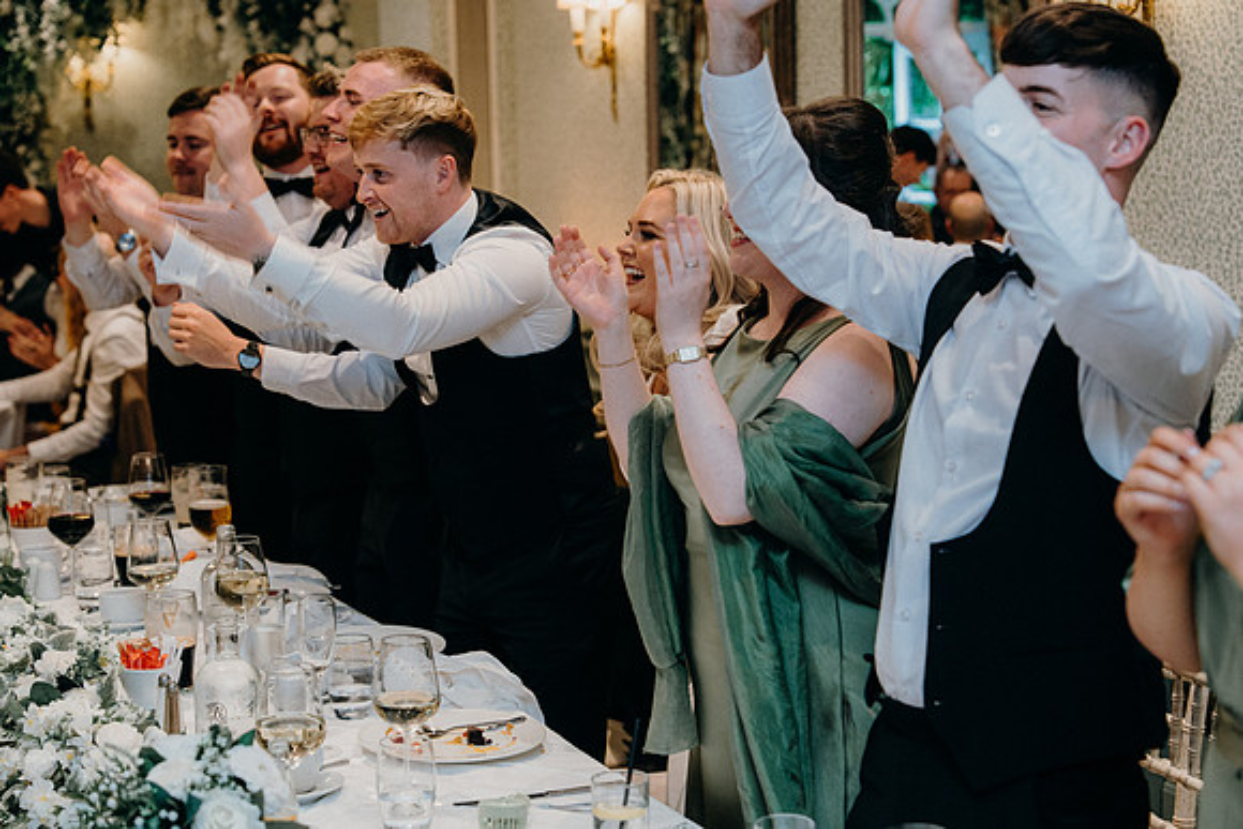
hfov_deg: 30.5
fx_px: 2279
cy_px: 414
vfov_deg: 20.6
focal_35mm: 66
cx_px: 622
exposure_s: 1/160
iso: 2500
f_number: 3.5
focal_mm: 66
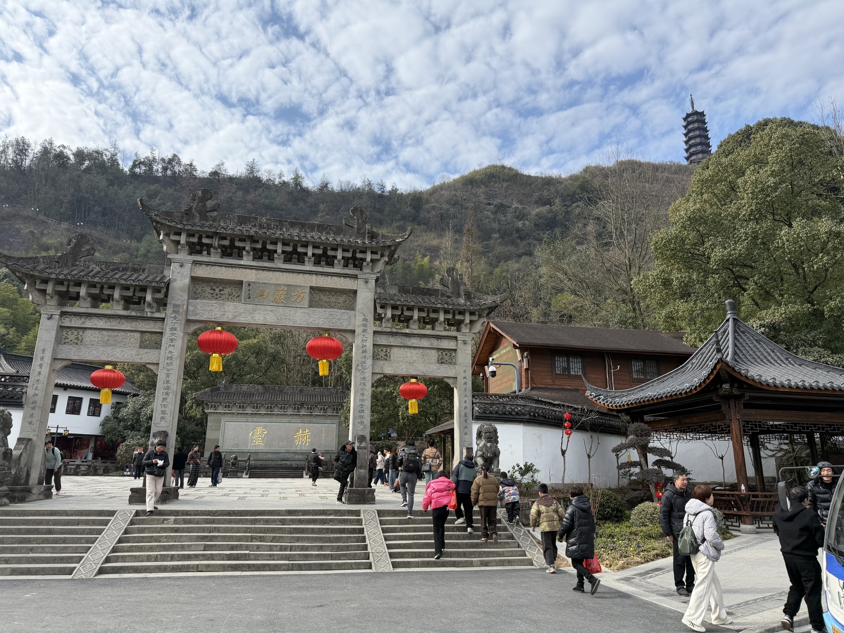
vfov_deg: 56.8
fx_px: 585
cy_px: 316
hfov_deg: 71.6
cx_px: 422
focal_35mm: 24
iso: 100
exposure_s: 1/3145
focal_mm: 6.76
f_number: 1.78
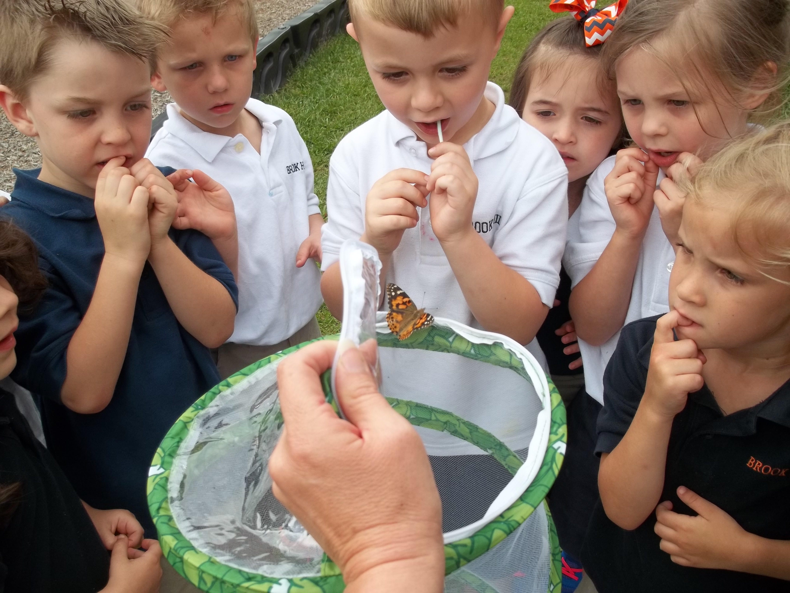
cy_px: 296
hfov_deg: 55.4
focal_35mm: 33
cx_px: 395
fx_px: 753
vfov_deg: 42.9
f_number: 3.3
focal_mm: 5.9
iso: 64
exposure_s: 1/250
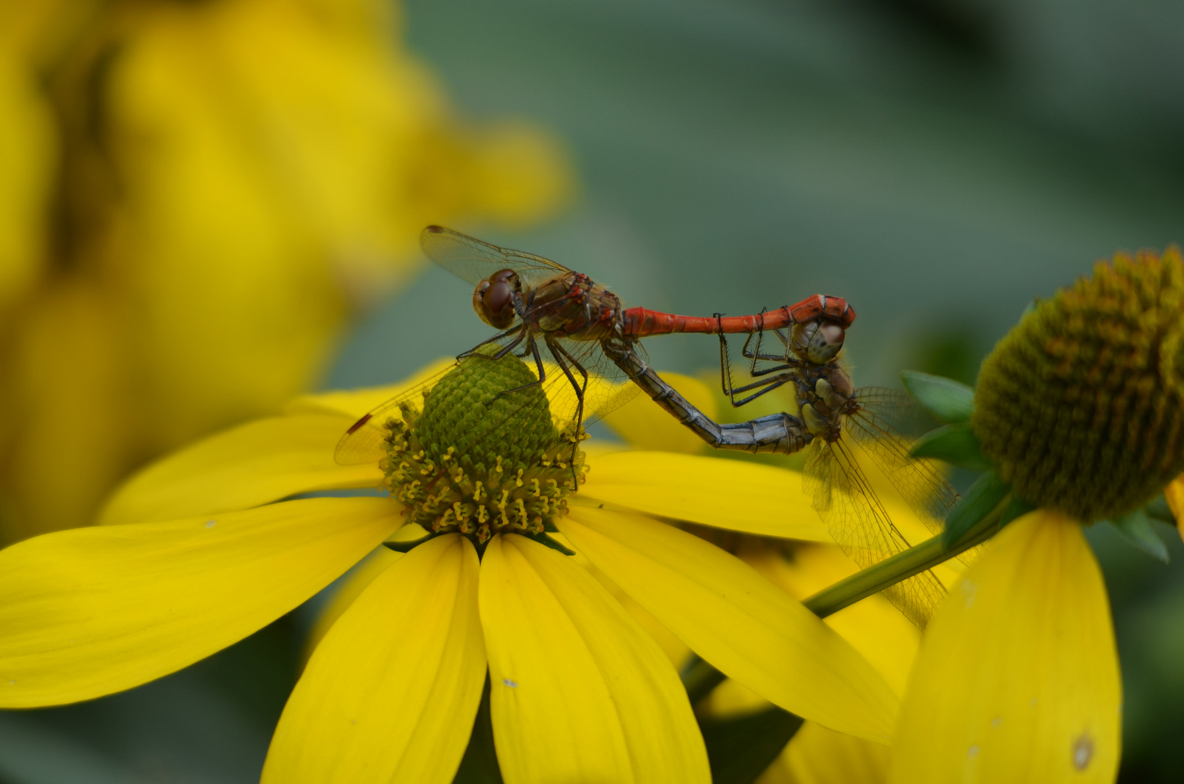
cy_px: 392
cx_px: 592
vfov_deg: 1.8
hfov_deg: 2.8
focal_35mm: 750
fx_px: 24613
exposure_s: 1/640
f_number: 6.3
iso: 200
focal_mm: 500
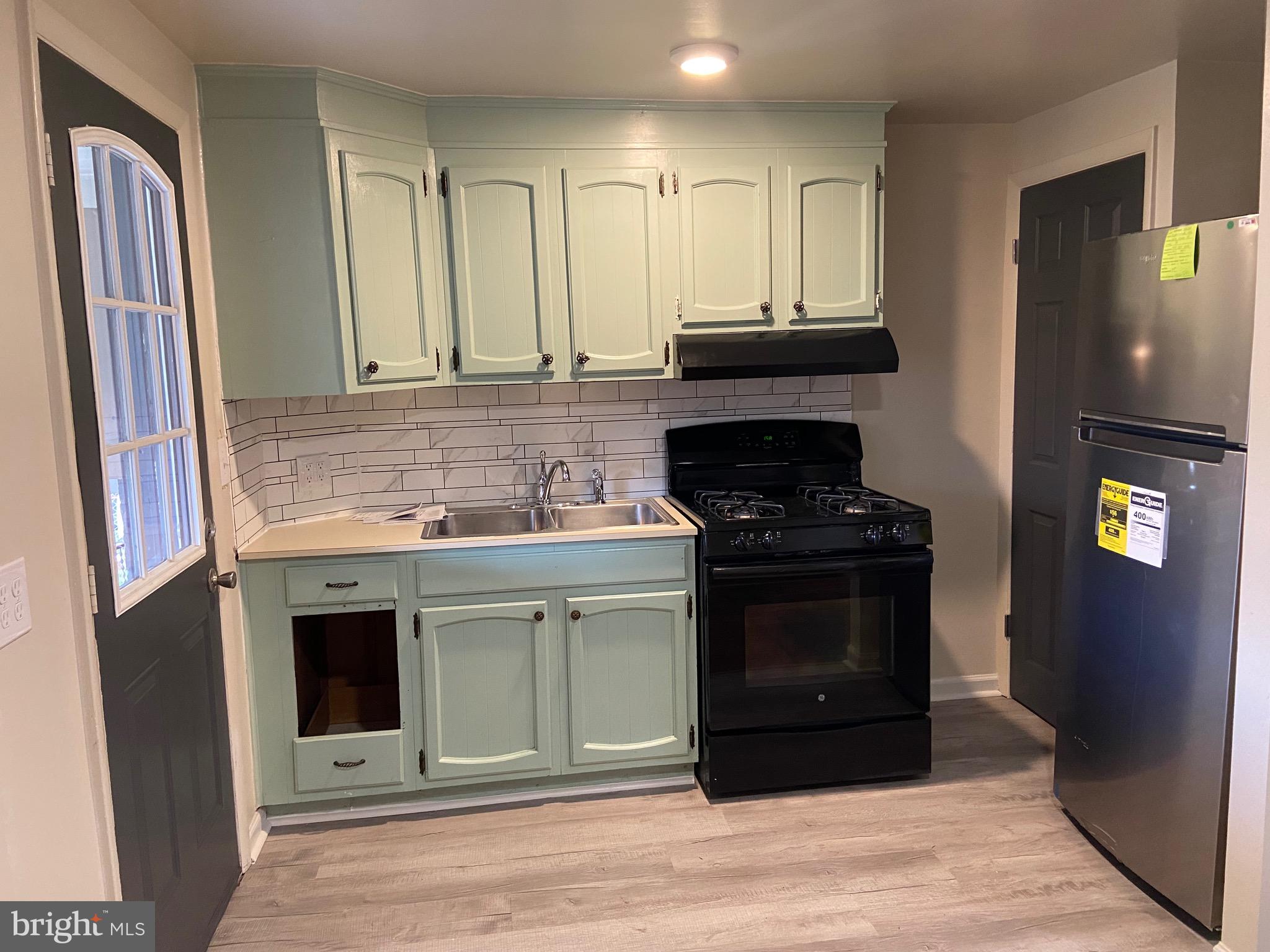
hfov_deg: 67.3
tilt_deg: -8.9
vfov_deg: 53.1
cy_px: 476
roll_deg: +2.3
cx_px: 635
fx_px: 954
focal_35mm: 26
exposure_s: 1/60
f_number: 1.8
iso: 250
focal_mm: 4.25
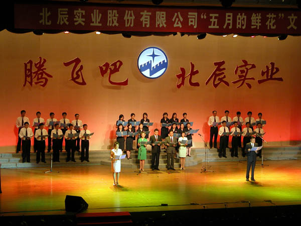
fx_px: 765
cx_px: 150
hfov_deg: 22.3
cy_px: 113
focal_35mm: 88
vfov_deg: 16.8
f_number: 3.5
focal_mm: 22.3
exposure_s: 1/18.6
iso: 100
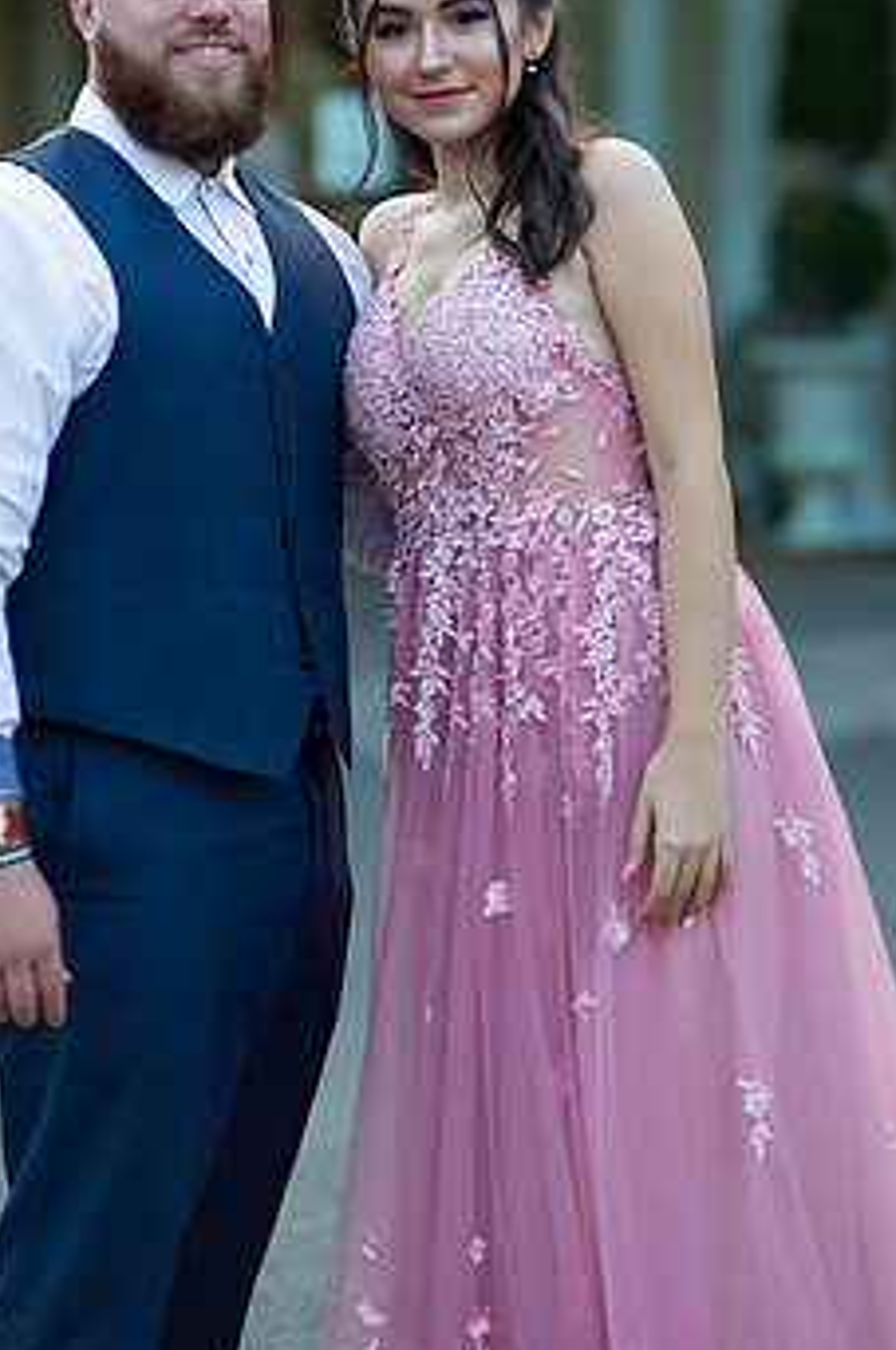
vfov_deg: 18.3
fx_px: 4194
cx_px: 448
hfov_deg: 12.2
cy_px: 553
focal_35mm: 112
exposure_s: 1/800
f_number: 2
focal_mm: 85
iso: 250
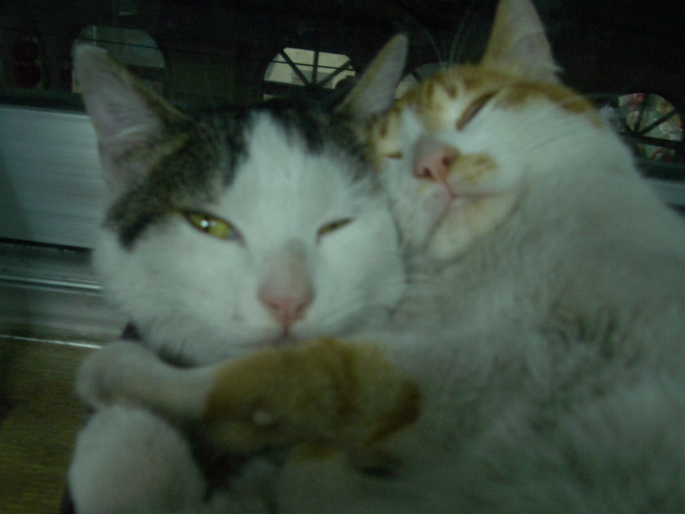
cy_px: 257
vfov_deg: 33.6
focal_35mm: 43
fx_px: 851
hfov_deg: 43.8
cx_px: 348
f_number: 2.6
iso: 100
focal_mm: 5.8
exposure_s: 1/8
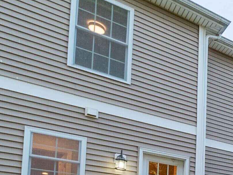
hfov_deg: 29.7
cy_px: 229
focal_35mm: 44
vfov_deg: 27.3
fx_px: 296
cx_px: 332
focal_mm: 12
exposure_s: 1/1250
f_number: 6.3
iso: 640
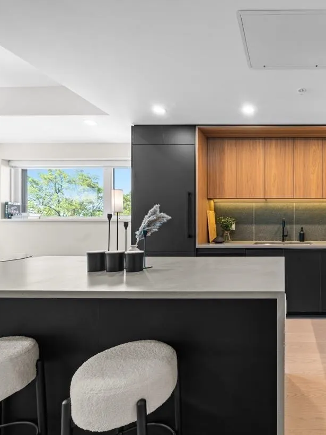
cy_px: 225
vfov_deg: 87.7
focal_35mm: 18
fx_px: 226
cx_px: 285
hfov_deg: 61.9
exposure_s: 1.3
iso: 100
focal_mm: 12
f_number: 8
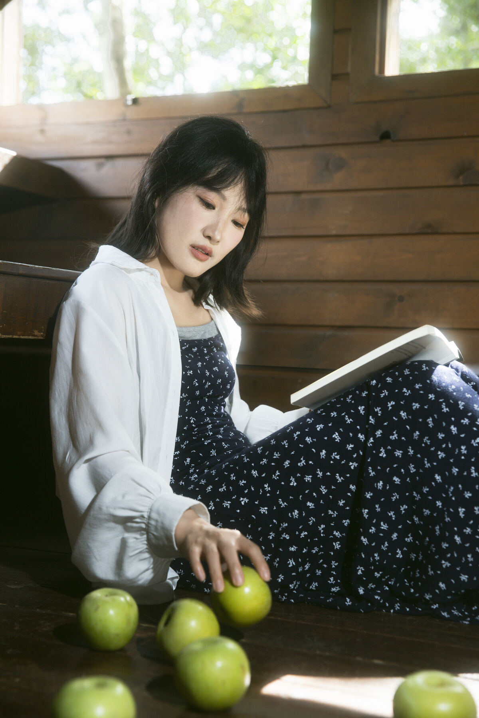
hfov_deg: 23.8
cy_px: 359
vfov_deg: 35.1
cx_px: 240
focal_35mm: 57
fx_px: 1138
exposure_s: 1/125
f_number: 4
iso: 500
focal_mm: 57
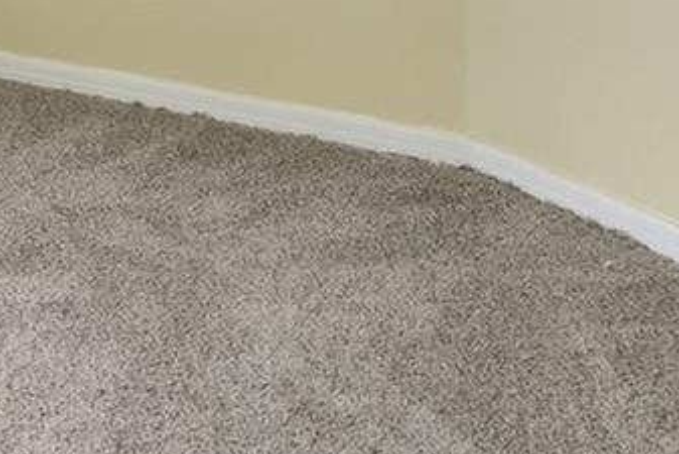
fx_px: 1434
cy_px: -408
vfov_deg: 15.1
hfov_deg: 17.6
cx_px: -723
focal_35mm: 76
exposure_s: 1/1600
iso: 800
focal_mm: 16
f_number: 9
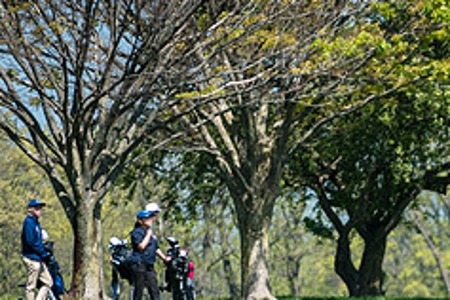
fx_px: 6112
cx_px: 513
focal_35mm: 489
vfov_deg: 2.8
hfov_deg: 4.2
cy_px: 255
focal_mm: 200
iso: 100
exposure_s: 1/1000
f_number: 3.5
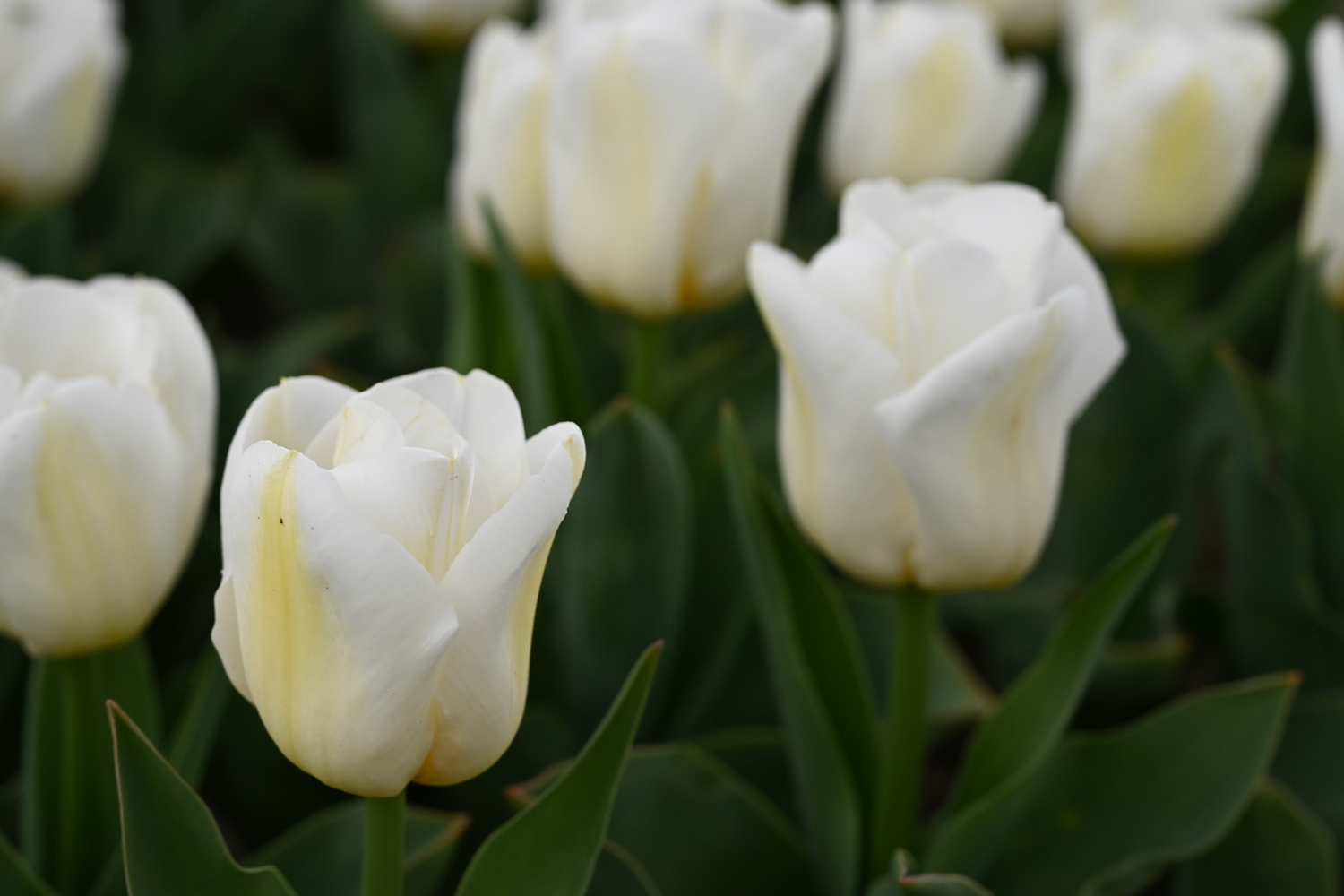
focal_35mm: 50
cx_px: 672
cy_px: 448
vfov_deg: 27.0
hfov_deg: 39.6
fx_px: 1867
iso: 640
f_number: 6.3
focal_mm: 50
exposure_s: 1/1250
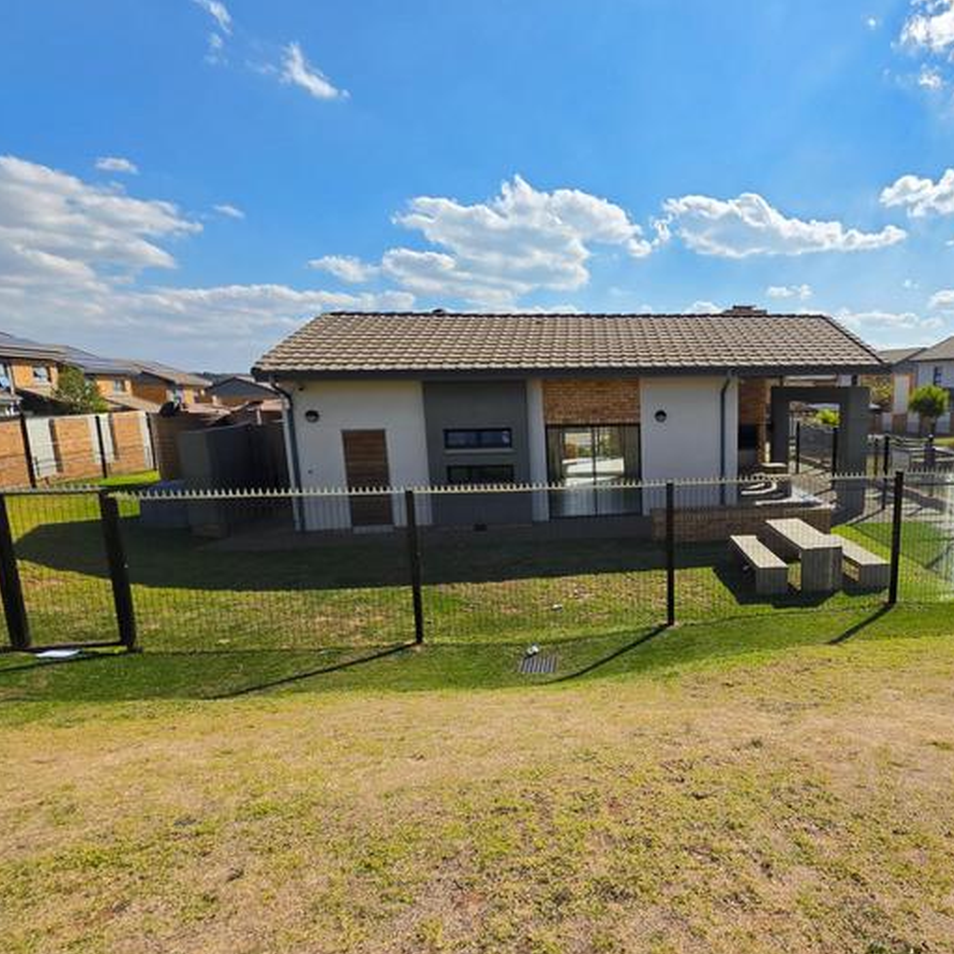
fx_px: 561
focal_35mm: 18
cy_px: 485
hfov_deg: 76.4
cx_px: 681
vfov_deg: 80.7
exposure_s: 1/2805
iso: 32
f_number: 1.9
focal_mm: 2.2
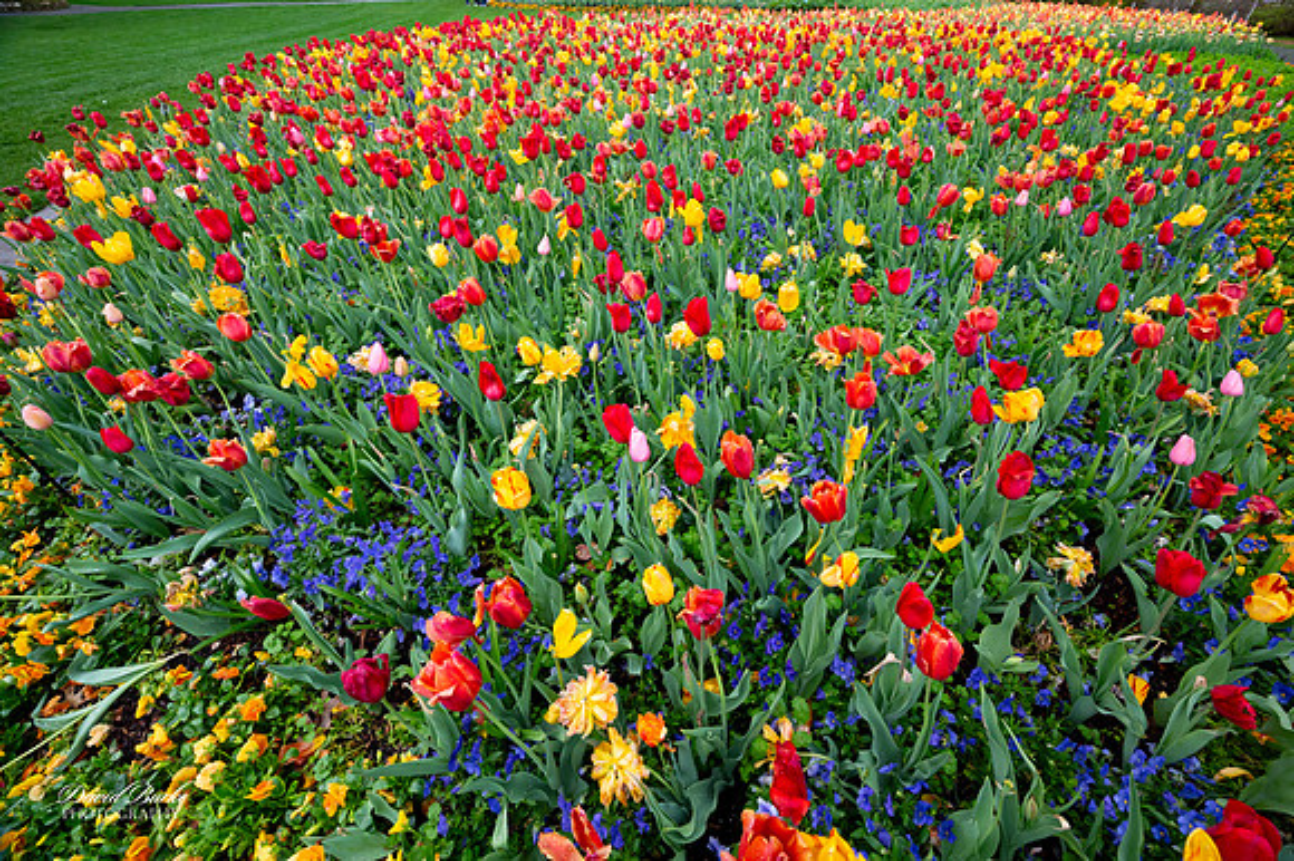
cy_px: 402
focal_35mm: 16
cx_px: 669
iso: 1000
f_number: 8
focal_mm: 14
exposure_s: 1/125
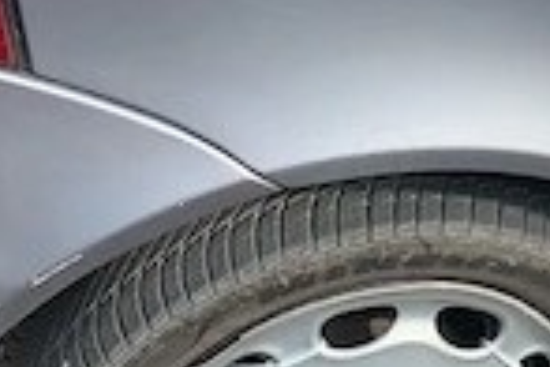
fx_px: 1680
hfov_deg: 16.4
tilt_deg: -21.4
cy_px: -262
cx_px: 905
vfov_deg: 11.6
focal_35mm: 110
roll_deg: -23.2
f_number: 1.8
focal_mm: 4.25
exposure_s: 1/835
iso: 25
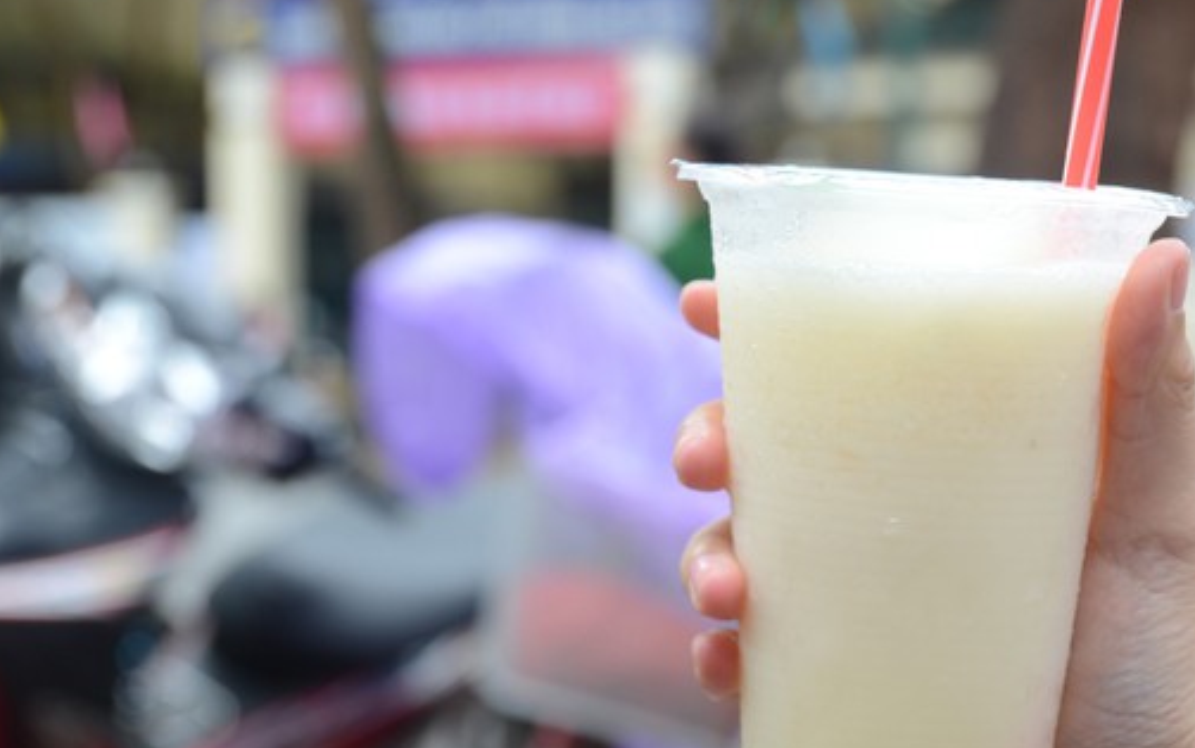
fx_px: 3259
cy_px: 369
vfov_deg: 13.1
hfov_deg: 20.7
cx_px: 763
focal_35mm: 100
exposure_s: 1/40
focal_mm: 50
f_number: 5
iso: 250
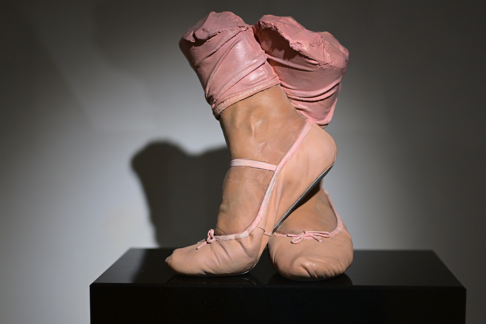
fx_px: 891
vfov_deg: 20.6
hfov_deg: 30.5
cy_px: 198
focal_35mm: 66
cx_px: 256
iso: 900
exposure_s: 1/200
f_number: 1.8
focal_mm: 50
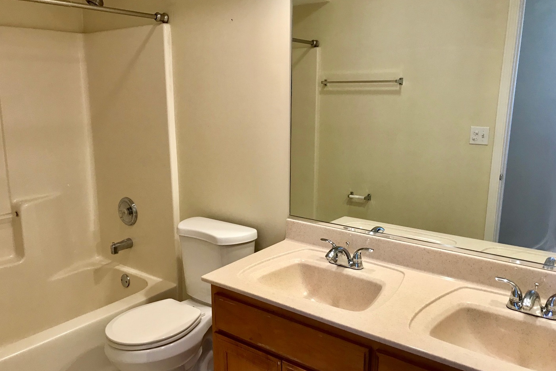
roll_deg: -0.6
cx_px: 279
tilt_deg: -12.7
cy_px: 197
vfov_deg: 43.6
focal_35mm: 30
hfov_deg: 61.9
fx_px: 463
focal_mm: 3.99
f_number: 1.8
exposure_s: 1/30
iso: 25
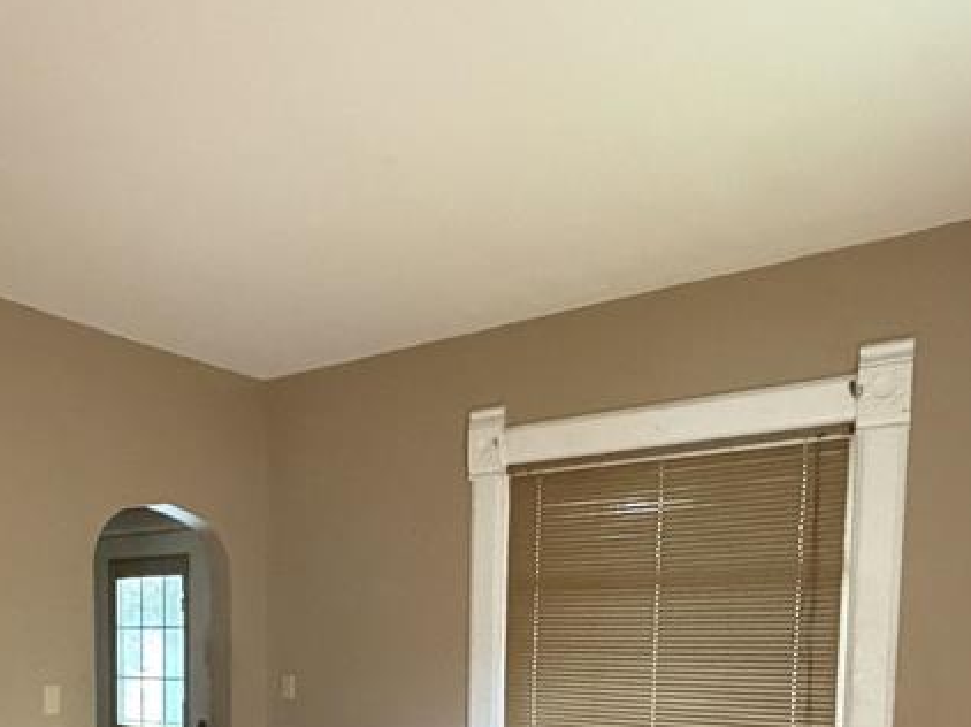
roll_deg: -0.5
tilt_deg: -3.0
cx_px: 306
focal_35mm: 34
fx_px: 953
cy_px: 725
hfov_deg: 52.7
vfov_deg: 37.4
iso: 640
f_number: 2.2
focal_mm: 2.22
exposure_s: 1/60
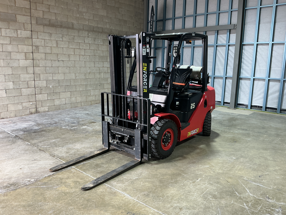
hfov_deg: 61.7
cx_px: 143
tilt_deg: -11.0
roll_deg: -1.3
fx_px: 240
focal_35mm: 29
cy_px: 108
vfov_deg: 48.2
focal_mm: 3
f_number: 1.8
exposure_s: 1/50
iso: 40
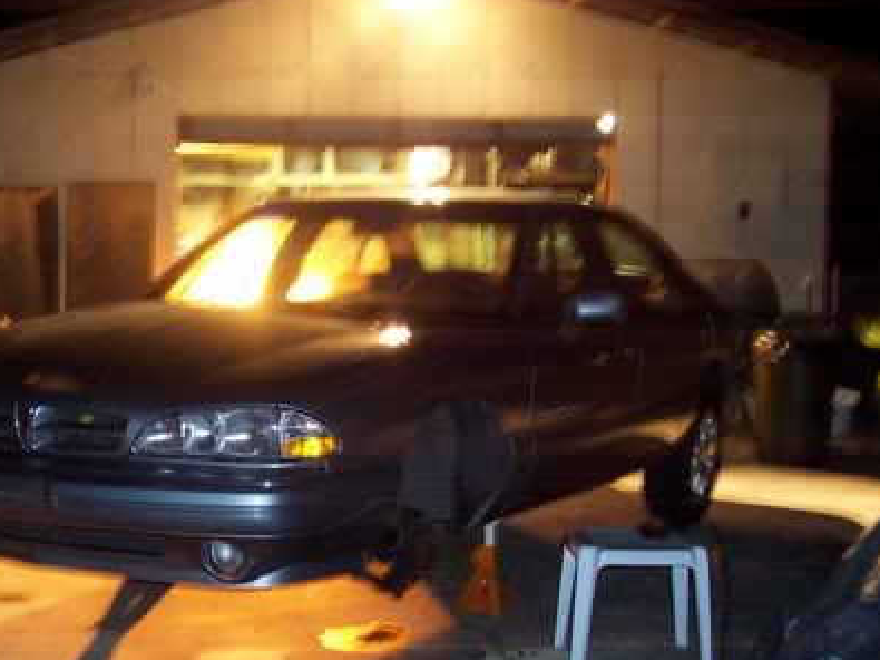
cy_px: 473
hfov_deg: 31.9
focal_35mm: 60
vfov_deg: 24.2
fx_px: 1525
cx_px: 272
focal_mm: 5.6
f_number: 2.8
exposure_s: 1/2
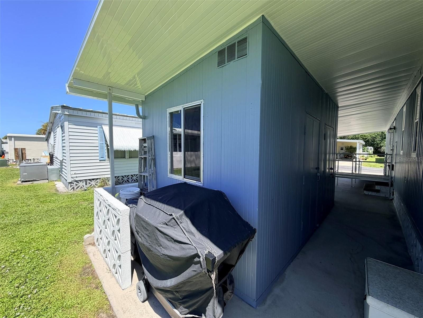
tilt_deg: -4.6
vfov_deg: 85.7
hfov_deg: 102.1
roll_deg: -0.4
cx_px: 212
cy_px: 159
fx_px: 171
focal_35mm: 14
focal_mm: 2.22
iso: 40
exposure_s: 1/770
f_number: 2.2
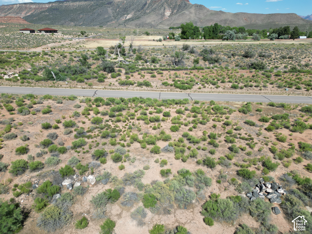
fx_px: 216
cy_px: 117
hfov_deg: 71.6
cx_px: 156
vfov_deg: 56.8
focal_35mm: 24
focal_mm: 6.72
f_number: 1.7
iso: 100
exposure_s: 1/2500
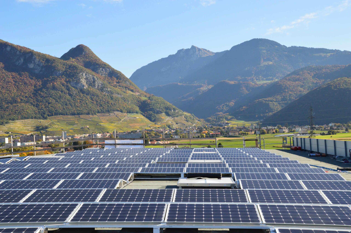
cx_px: 176
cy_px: 116
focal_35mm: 48
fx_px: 468
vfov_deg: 28.0
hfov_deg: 41.1
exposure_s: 1/320
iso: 400
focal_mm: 32
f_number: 10
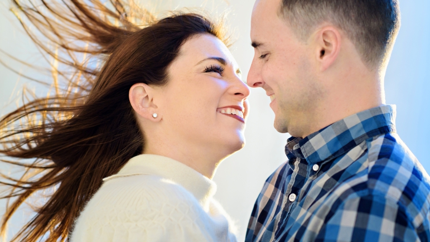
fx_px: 1186
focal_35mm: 104
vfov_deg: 11.7
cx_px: 230
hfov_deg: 20.5
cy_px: 125
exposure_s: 1/640
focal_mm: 85
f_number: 2.8
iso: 320
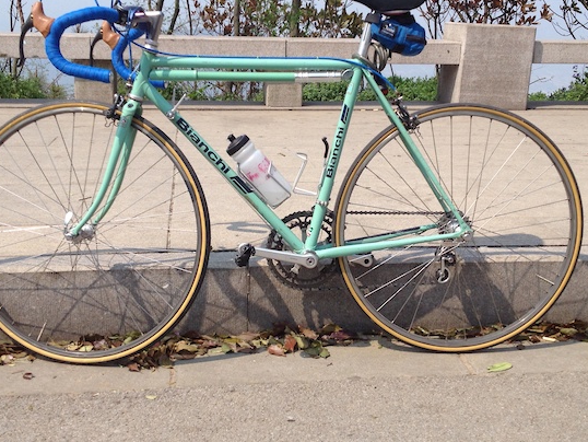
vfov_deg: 28.0
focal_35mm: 52
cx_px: 302
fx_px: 884
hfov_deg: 36.8
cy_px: 177
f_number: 2.4
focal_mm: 4.28
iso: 50
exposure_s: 1/1672
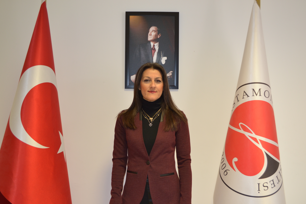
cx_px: 153
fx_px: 306
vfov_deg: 36.9
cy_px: 102
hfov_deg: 53.1
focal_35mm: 36
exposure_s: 1/30
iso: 500
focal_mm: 24
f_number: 4
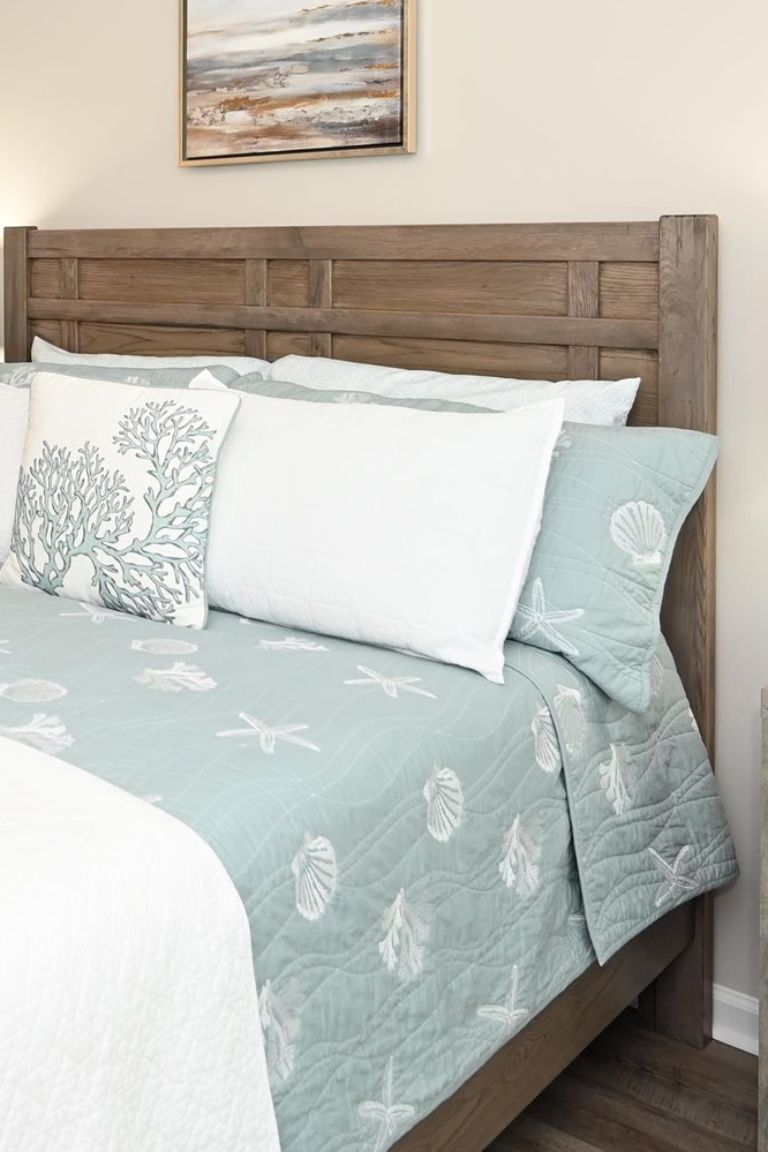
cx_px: -188
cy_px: 258
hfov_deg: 27.0
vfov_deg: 43.6
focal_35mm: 43
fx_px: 1376
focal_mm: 14
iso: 360
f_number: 4
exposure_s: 1/60
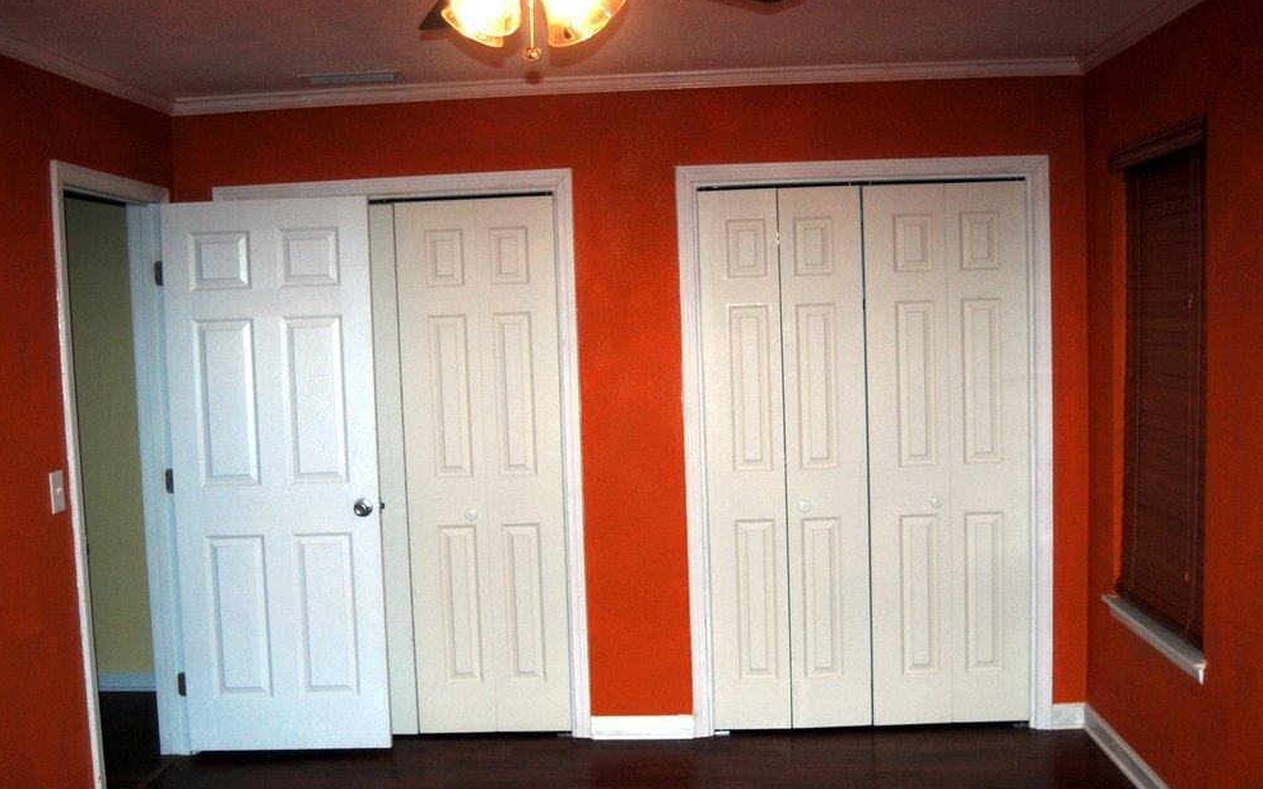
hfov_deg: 49.8
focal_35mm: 40
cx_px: 639
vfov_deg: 32.3
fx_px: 1361
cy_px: 433
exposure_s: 1/60
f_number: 3.3
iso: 200
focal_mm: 25
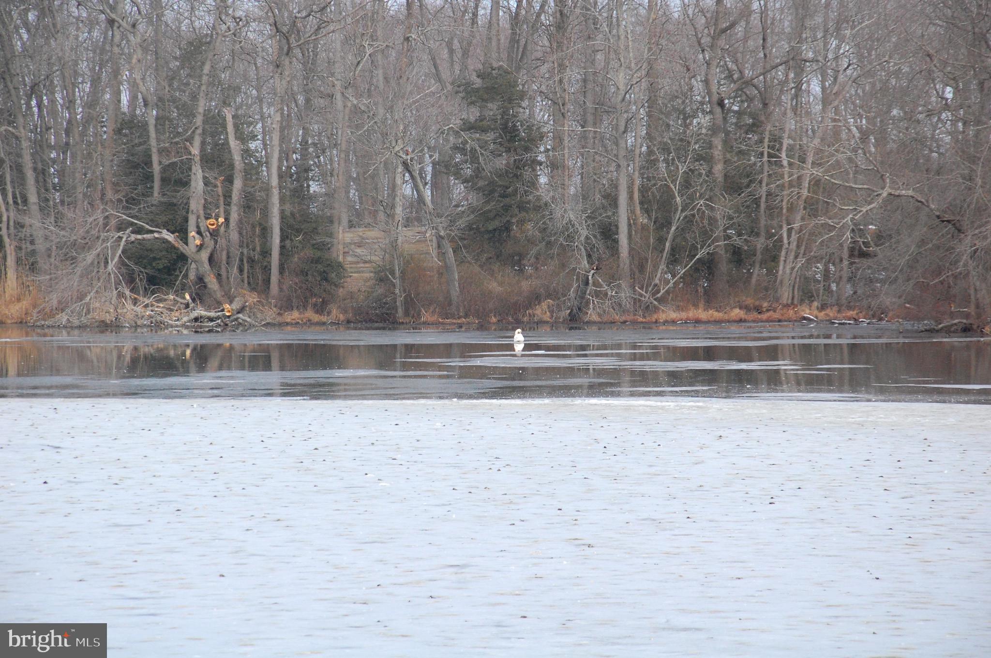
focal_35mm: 158
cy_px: 329
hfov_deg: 13.1
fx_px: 4331
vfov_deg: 8.7
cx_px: 496
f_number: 11
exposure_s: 1/2000
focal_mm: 105
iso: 1600
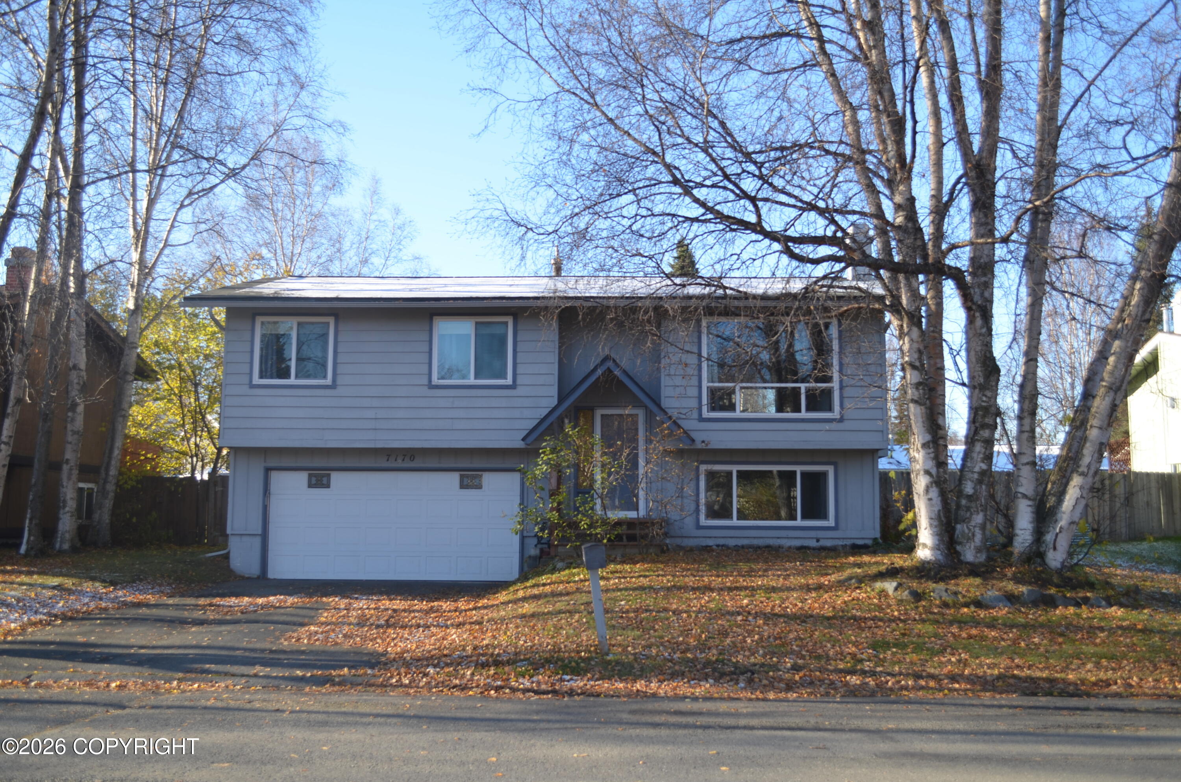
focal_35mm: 33
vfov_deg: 39.8
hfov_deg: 57.3
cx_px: 590
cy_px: 391
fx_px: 1080
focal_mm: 22
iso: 100
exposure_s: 1/200
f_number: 4.8
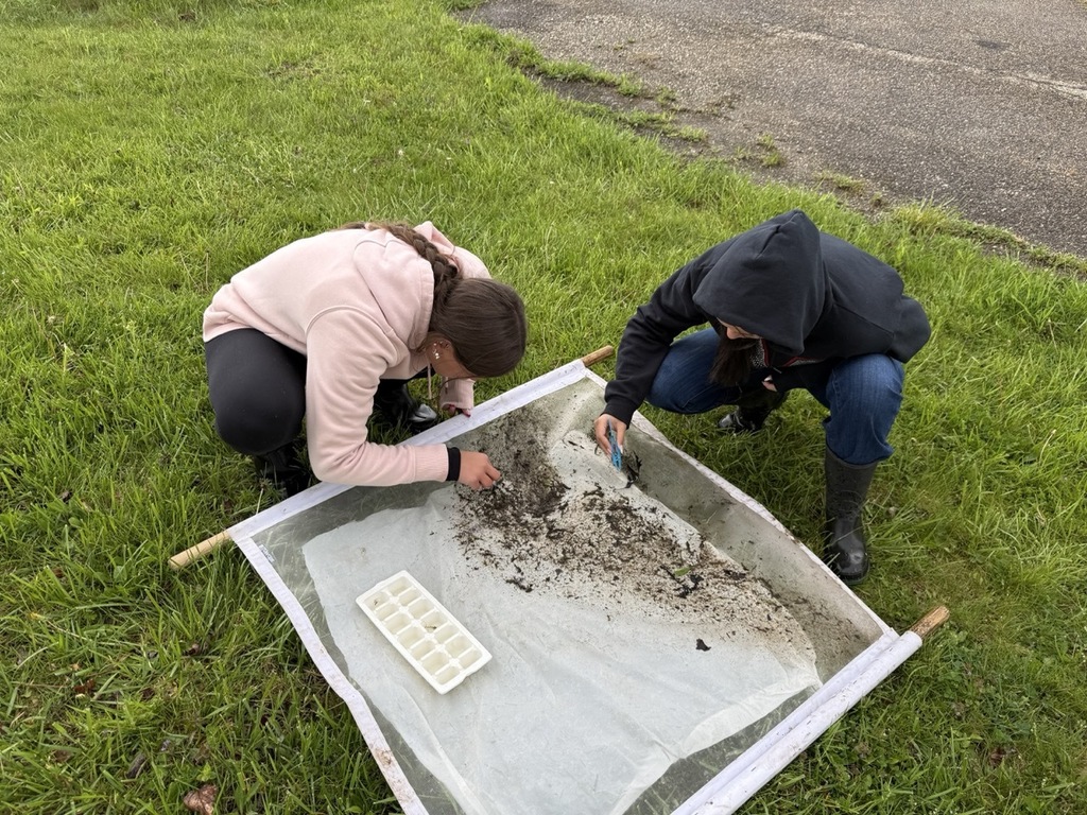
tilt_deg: -39.7
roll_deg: -0.5
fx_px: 754
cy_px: 408
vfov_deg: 56.8
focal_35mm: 24
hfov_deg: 71.6
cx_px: 544
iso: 80
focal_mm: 6.76
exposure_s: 1/559
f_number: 1.78
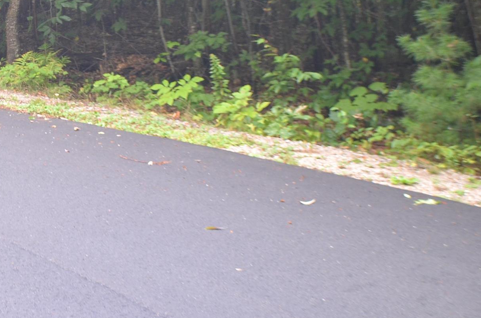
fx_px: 1613
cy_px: -45
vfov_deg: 11.1
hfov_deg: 16.2
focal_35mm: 121
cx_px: -119
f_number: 4.8
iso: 220
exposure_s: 1/60
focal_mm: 32
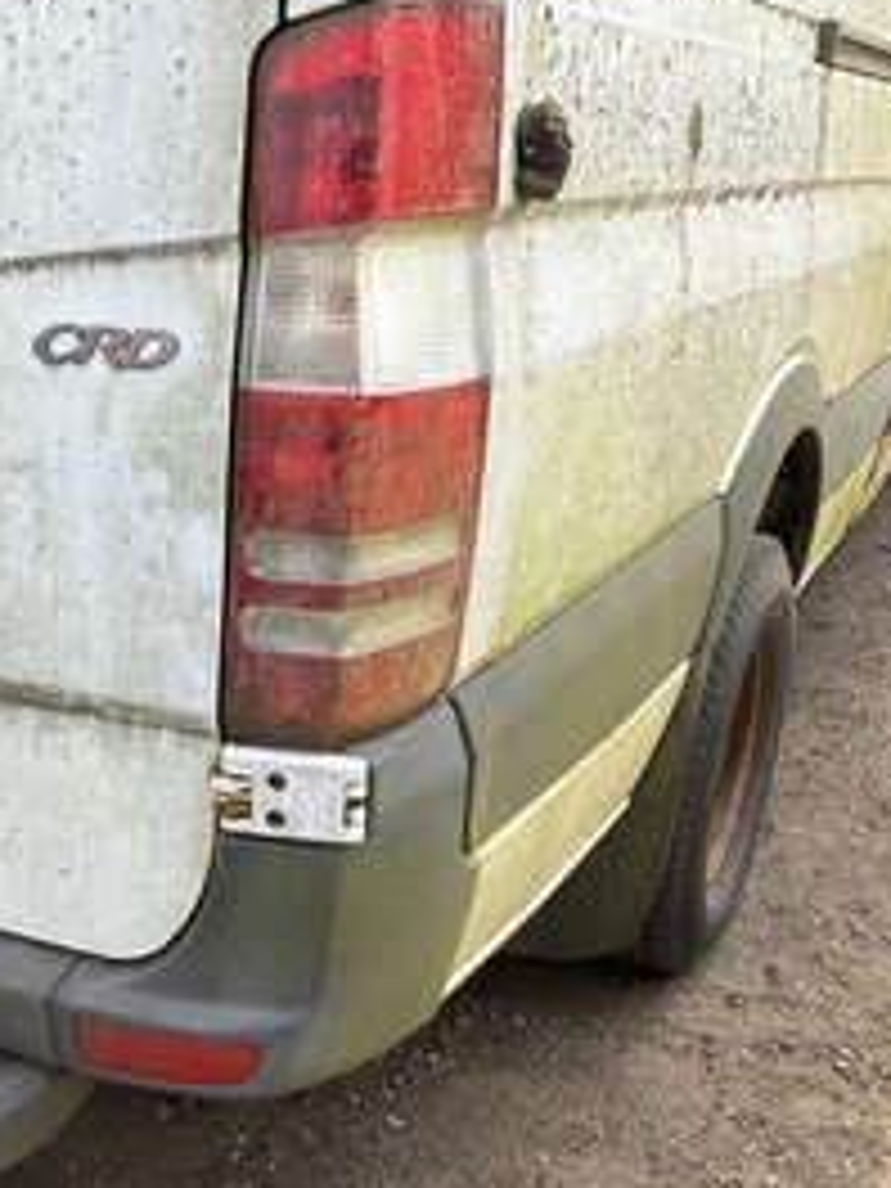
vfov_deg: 42.9
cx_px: 166
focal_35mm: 44
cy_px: 608
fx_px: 1510
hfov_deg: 31.9
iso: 25
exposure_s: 1/435
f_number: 1.8
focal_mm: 3
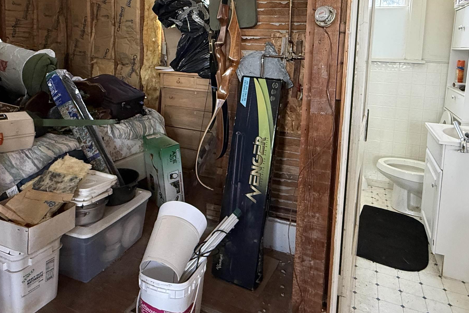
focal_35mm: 25
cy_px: 78
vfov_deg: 49.2
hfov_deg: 71.5
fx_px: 326
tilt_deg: -4.6
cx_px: 238
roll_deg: -2.7
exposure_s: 1/60
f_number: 2.2
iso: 500
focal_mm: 2.22
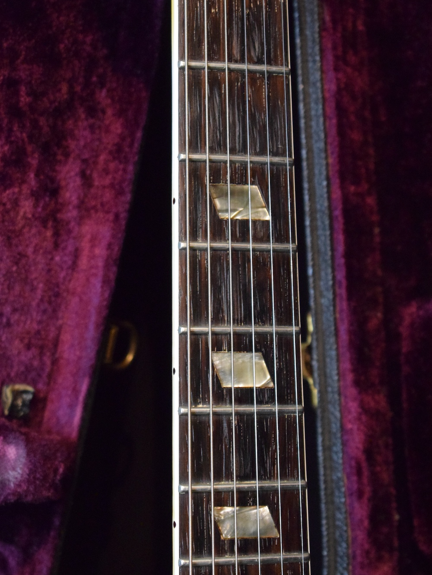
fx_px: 1490
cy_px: 282
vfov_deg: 21.9
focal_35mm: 90
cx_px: 216
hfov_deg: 16.5
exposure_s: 1/60
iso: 6400
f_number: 5.6
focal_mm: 55
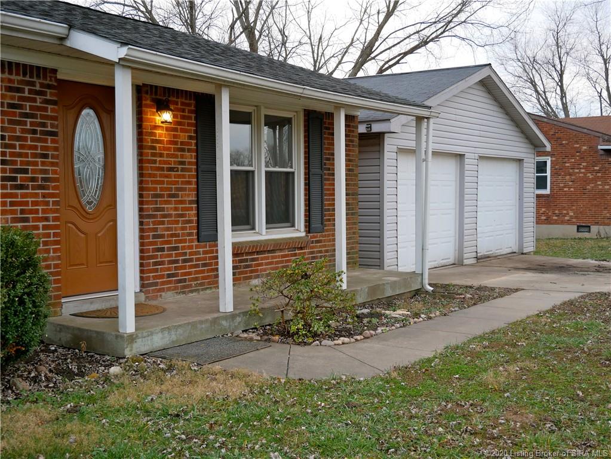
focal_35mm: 44
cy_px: 230
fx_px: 777
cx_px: 306
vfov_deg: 32.9
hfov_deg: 42.9
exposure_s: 1/60
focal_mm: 22
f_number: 4.2
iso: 320
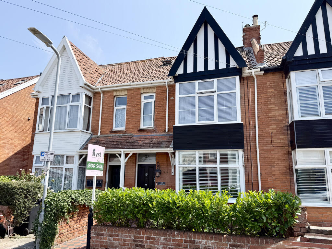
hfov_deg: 71.6
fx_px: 230
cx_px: 166
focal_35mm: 24
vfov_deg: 56.8
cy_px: 124
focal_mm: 6.76
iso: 80
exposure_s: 1/3021
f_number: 1.78
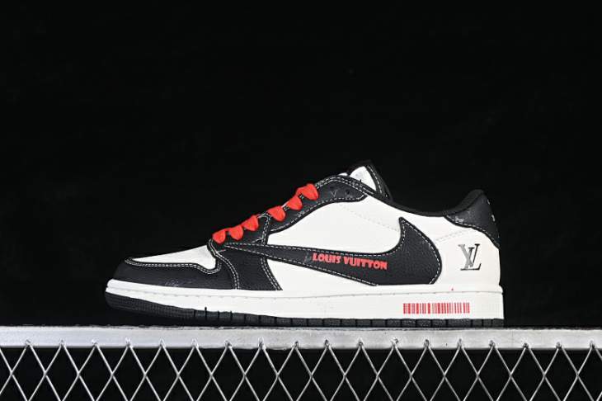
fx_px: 1254
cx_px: 301
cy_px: 200
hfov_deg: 27.0
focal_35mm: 75
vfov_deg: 18.2
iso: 160
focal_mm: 50
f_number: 7.1
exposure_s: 1/80
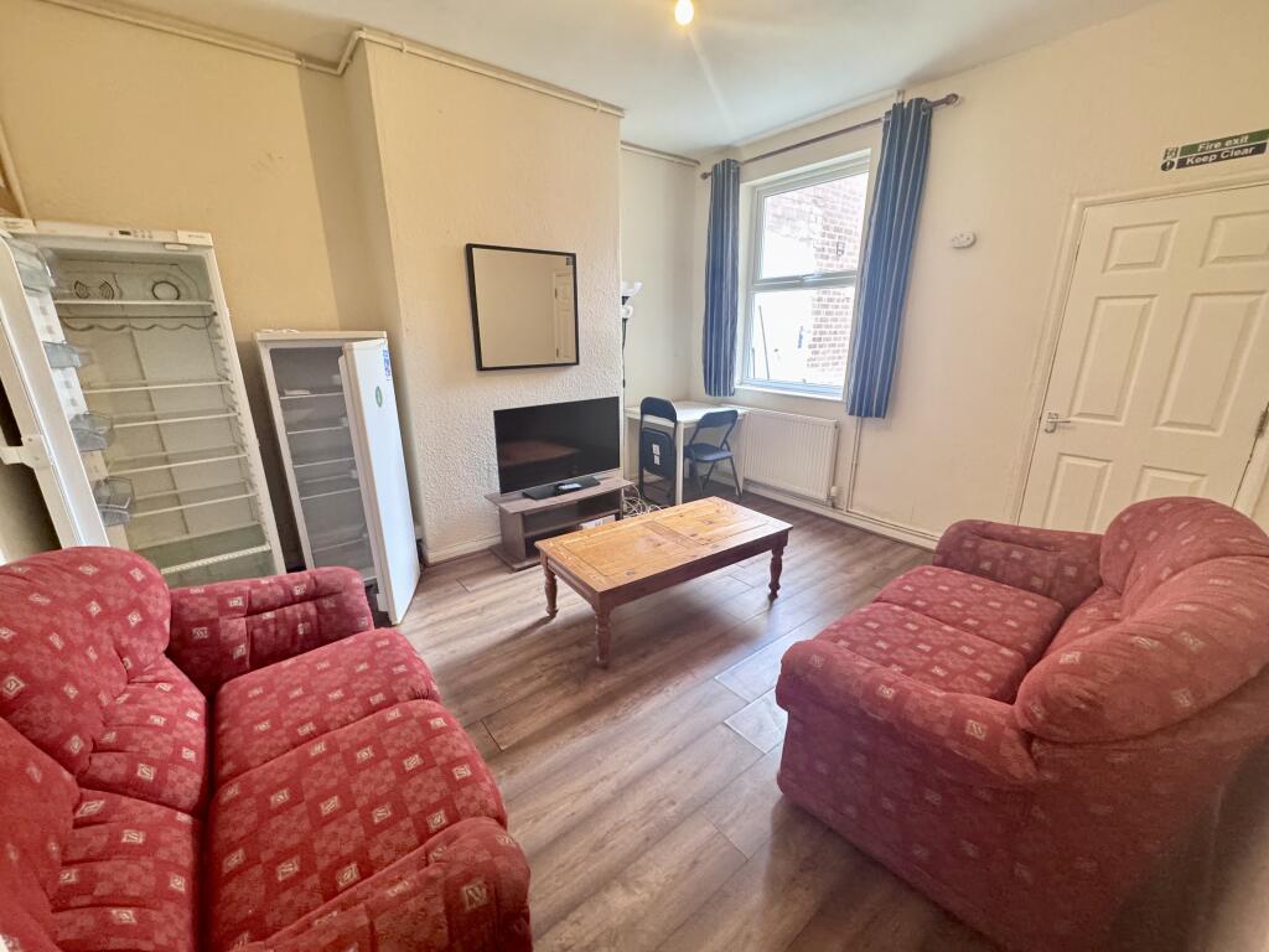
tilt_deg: -17.3
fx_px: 513
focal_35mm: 14
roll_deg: +0.4
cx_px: 634
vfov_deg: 85.7
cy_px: 476
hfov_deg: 102.1
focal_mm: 2.22
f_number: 2.2
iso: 800
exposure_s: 1/60
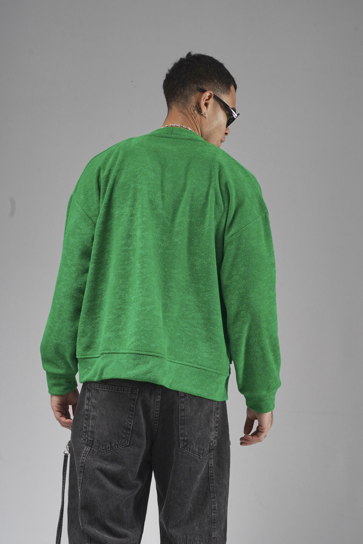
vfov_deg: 24.8
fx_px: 1240
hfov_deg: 16.7
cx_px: 182
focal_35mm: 82
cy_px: 272
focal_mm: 55
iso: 80
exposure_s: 1/160
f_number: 8
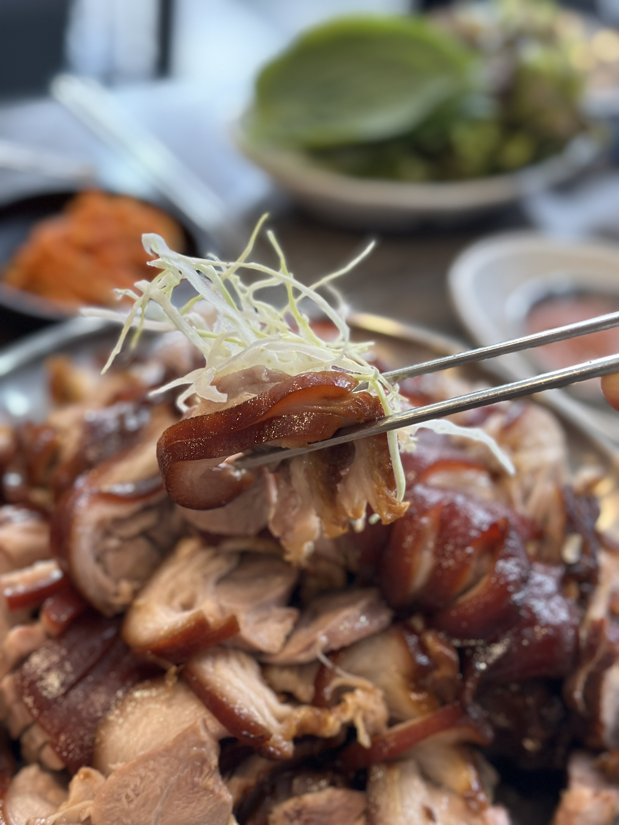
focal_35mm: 48
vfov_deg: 39.7
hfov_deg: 30.3
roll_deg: -8.4
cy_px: 412
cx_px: 310
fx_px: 1144
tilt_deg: -38.1
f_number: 1.78
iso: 125
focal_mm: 6.86
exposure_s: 1/120
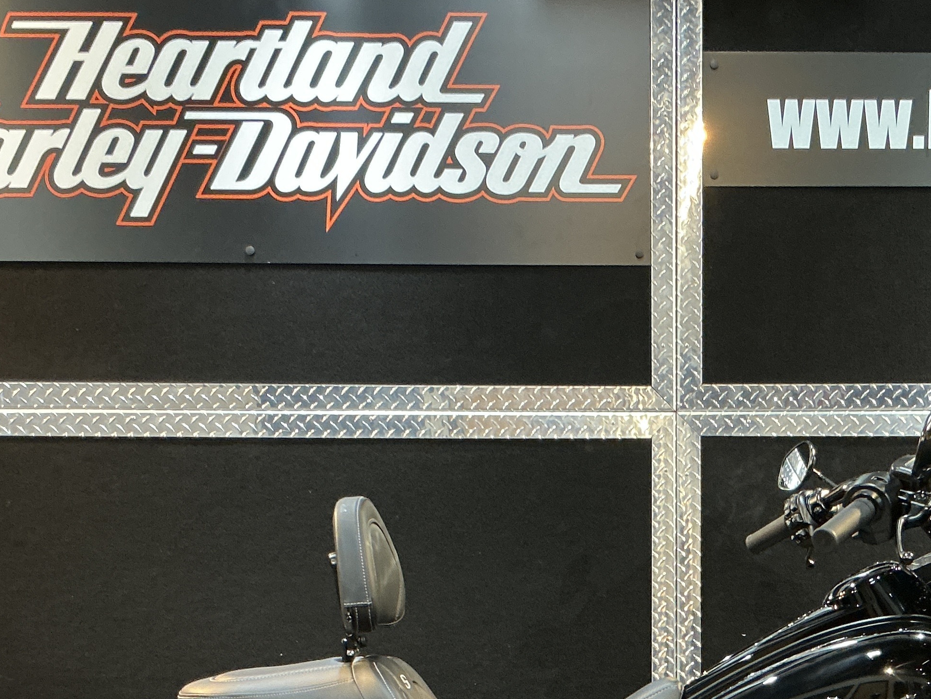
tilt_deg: -3.7
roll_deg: +0.1
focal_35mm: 58
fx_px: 1560
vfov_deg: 24.4
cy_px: 657
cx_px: 647
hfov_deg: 32.8
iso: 200
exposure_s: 1/40
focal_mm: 3
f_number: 1.8
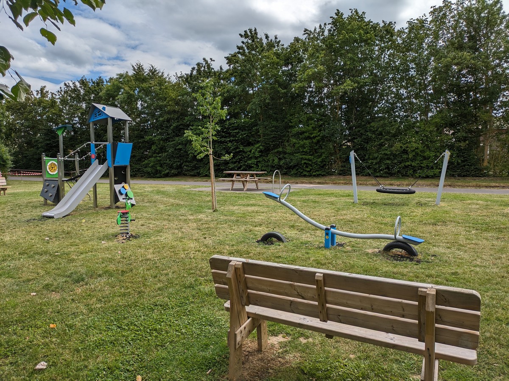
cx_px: 254
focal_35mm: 25
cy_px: 190
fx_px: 368
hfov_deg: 69.4
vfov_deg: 54.9
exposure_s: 1/3559
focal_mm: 5.43
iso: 52
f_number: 1.89
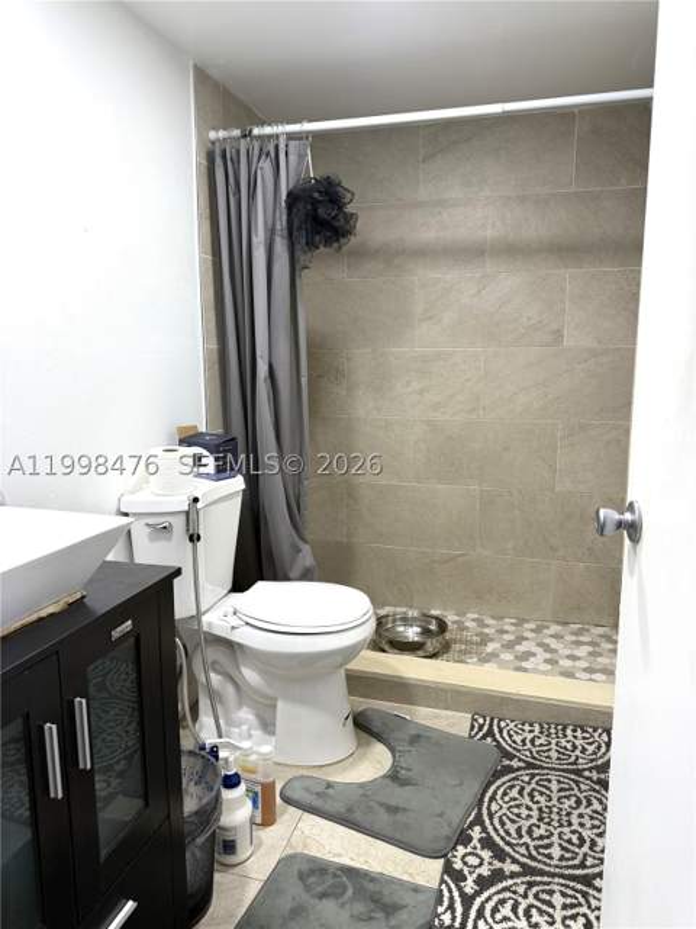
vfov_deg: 71.6
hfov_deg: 56.8
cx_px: 348
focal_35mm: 24
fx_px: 643
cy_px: 464
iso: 200
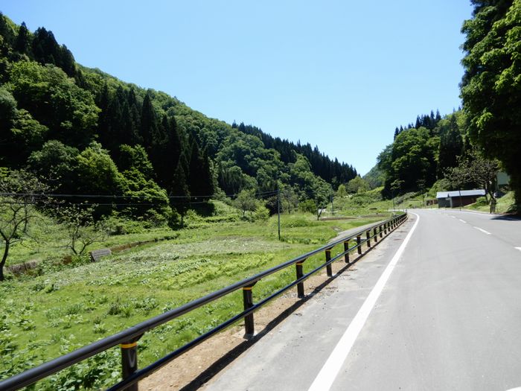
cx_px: 260
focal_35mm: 24
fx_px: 361
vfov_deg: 56.8
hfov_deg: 71.6
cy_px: 196
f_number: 3.4
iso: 80
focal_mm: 4.3
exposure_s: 1/640
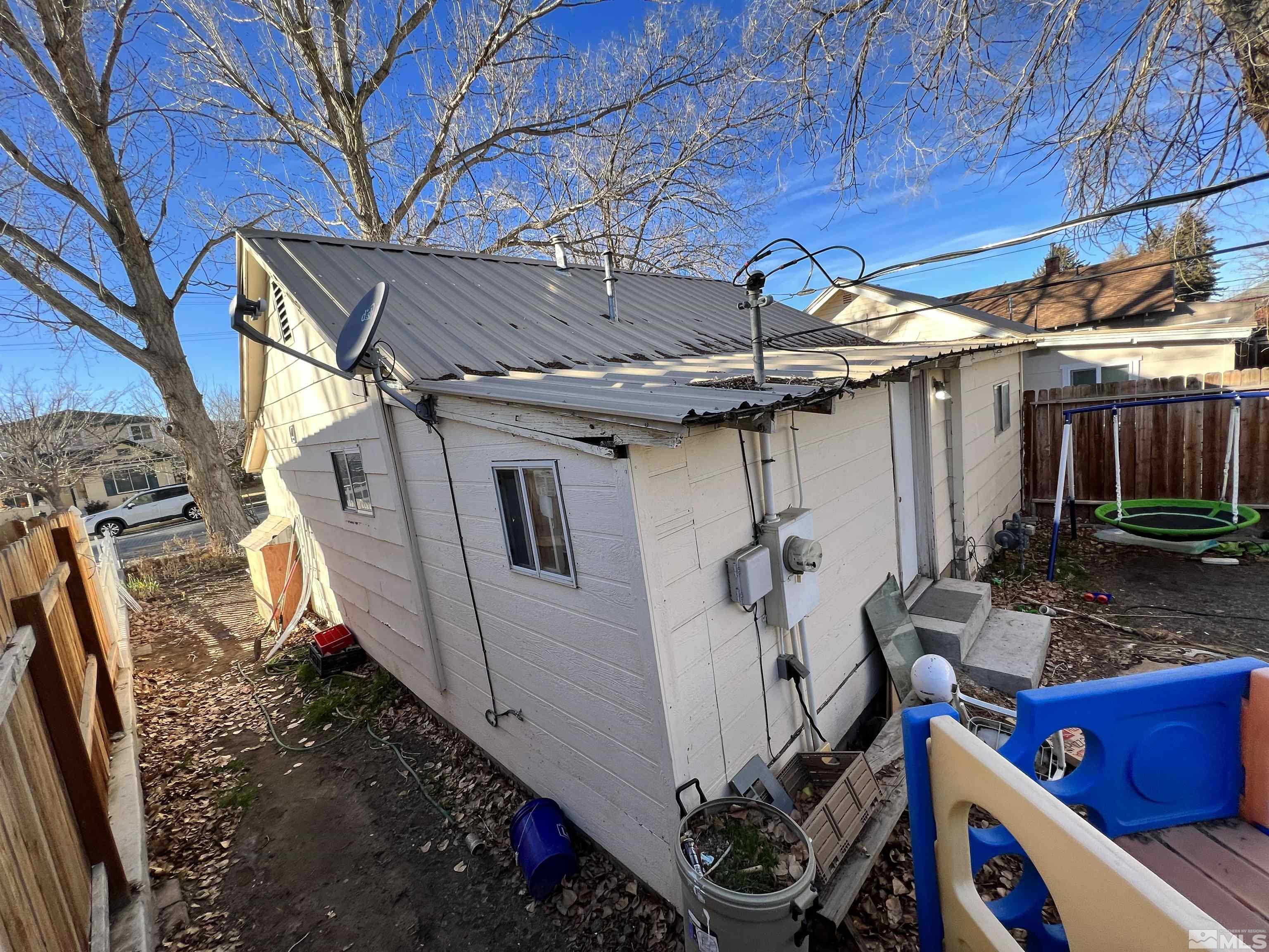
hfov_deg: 106.2
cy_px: 476
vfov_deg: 89.9
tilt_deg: -7.3
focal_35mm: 13
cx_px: 634
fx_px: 477
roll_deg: +7.7
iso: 32
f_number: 1.8
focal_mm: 1.57
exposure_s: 1/392
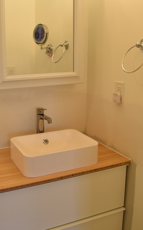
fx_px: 250
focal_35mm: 40
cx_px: 40
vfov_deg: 48.8
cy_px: 85
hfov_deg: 31.5
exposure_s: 1/125
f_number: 5.6
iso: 800
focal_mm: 18
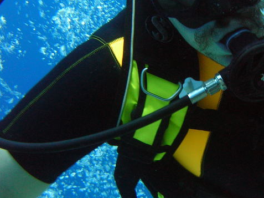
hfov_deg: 33.0
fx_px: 434
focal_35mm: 57
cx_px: 204
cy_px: 68
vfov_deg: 25.5
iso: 50
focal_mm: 5.7
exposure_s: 1/76.4
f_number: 4.9
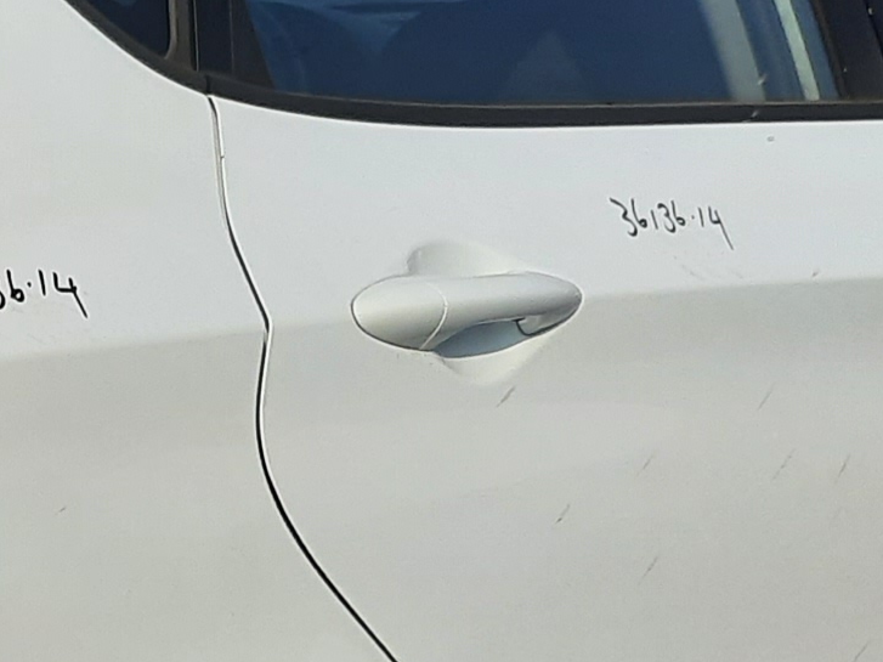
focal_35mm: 143
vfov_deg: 10.4
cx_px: -357
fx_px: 3647
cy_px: 357
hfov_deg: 13.2
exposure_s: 1/2941
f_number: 1.7
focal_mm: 3.92
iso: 40
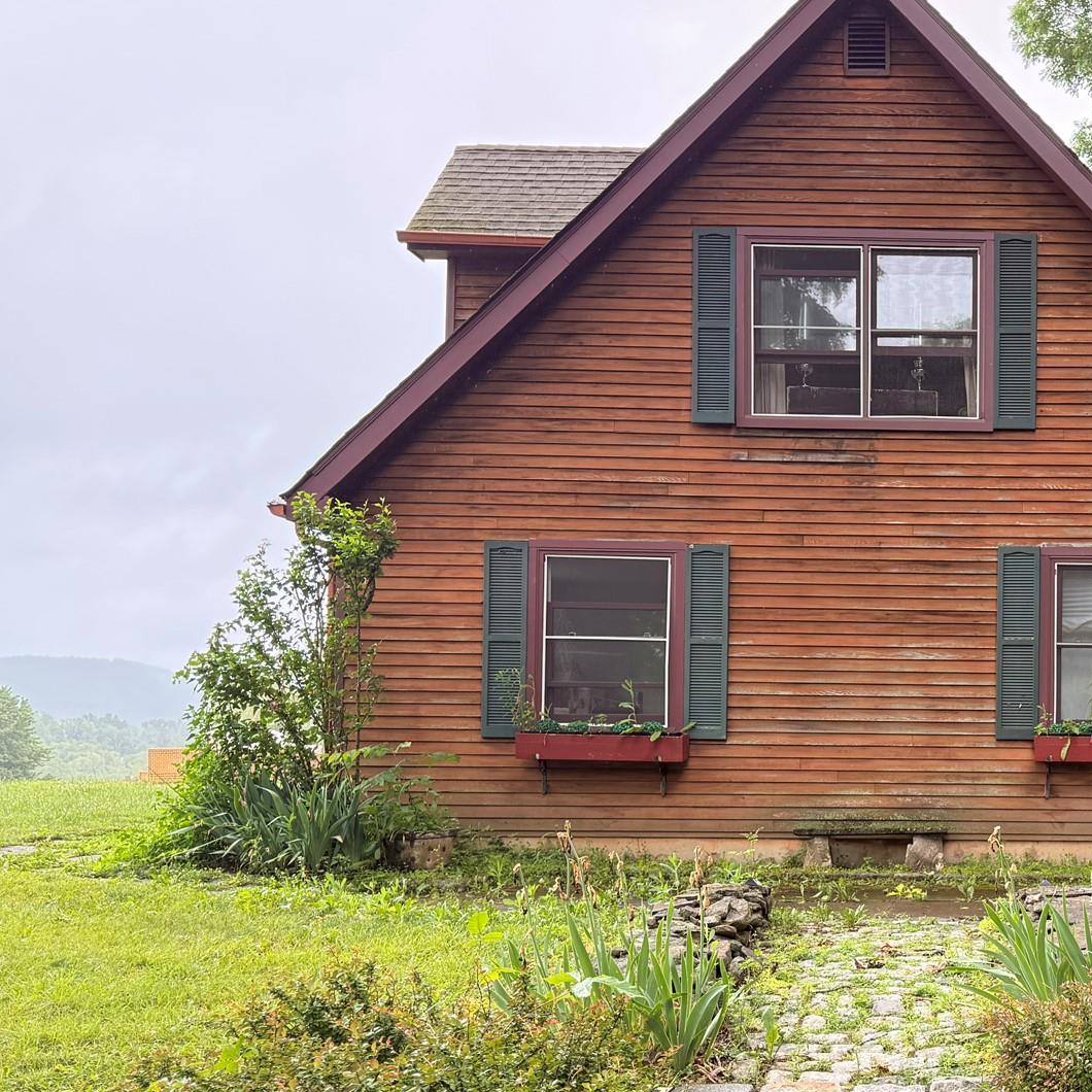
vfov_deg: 40.6
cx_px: 1022
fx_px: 1463
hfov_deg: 37.7
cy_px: 701
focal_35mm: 41
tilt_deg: +1.8
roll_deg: -0.5
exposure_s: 1/243
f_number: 1.78
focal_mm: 6.76
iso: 125
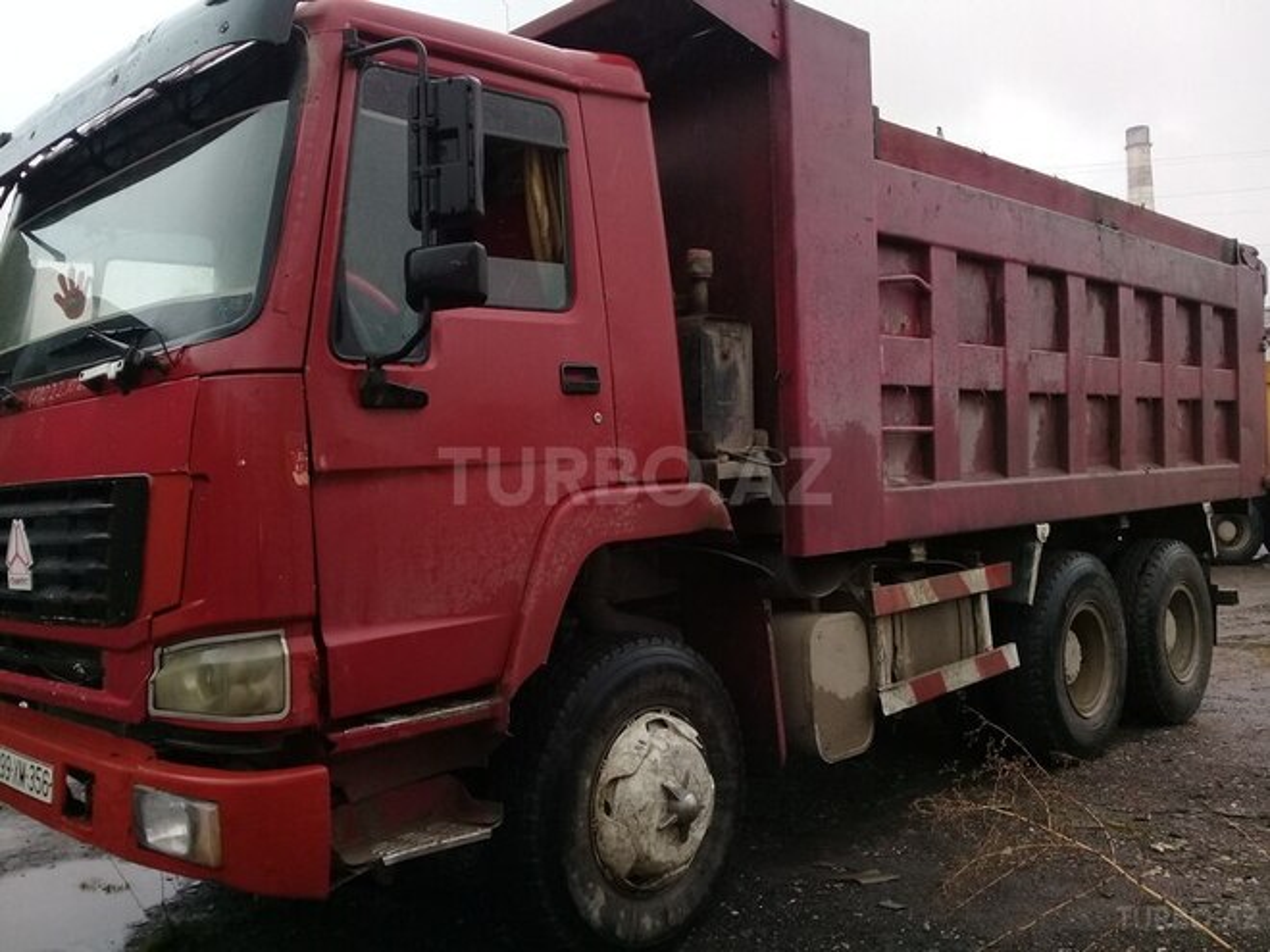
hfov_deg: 58.4
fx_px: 1137
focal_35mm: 31
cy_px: 476
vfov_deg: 45.4
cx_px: 635
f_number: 2.2
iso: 64
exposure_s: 1/124
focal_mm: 3.3
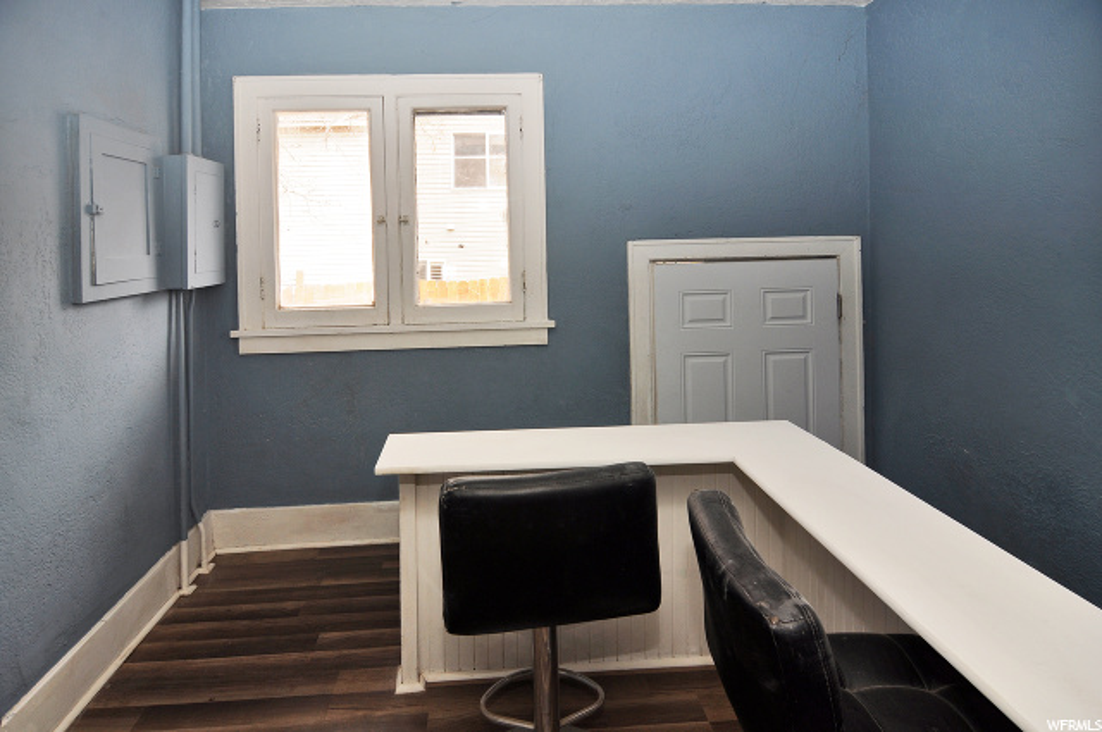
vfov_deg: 67.2
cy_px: 366
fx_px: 550
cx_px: 551
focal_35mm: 18
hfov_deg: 90.1
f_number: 4
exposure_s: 1/60
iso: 200
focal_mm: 12
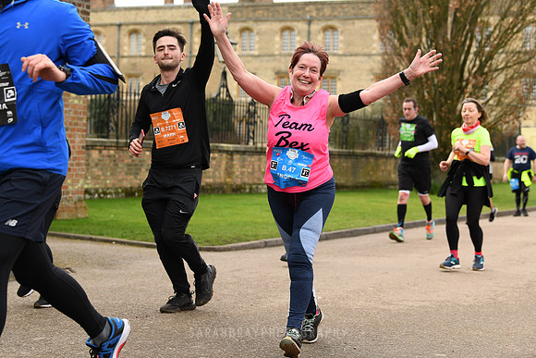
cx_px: 268
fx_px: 1072
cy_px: 179
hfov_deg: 28.1
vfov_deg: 18.9
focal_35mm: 72
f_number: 4.5
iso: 500
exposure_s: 1/1000
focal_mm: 72
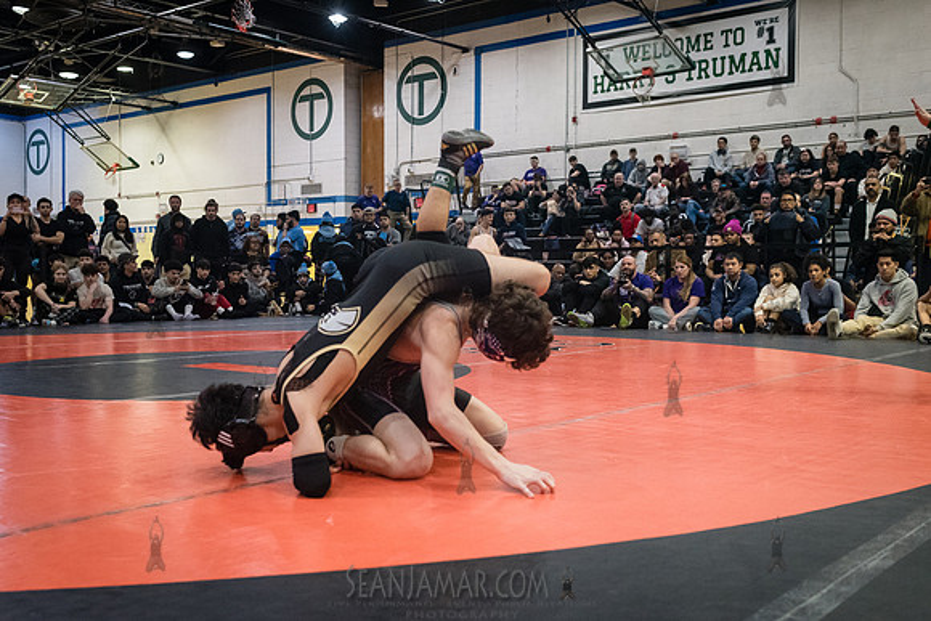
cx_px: 445
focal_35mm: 38
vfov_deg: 35.3
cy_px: 309
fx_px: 977
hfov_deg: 50.9
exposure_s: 1/400
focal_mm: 35
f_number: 4
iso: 8000
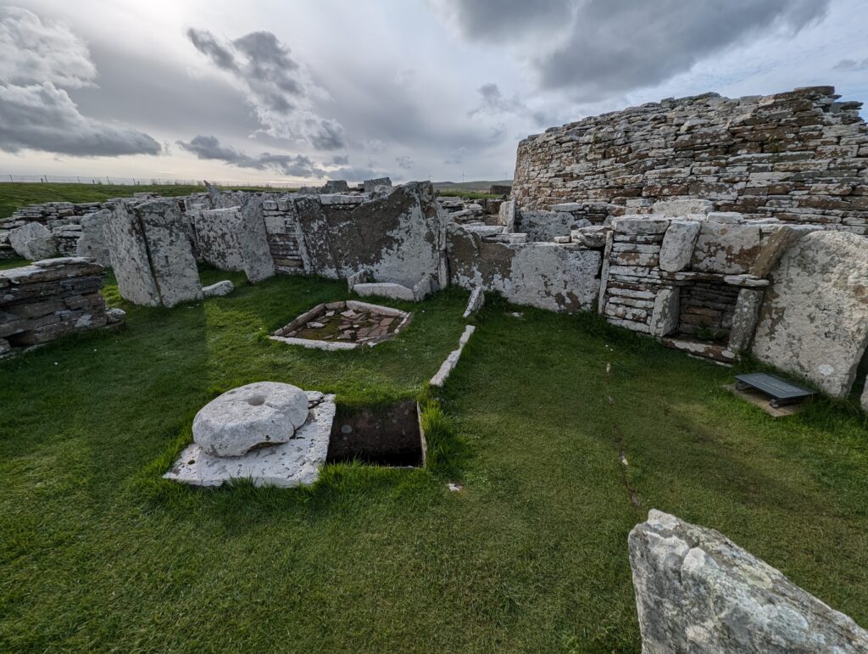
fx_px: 326
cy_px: 327
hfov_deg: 106.1
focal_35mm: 13
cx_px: 434
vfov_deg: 90.1
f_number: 2.2
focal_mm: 1.95
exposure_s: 1/3891
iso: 42
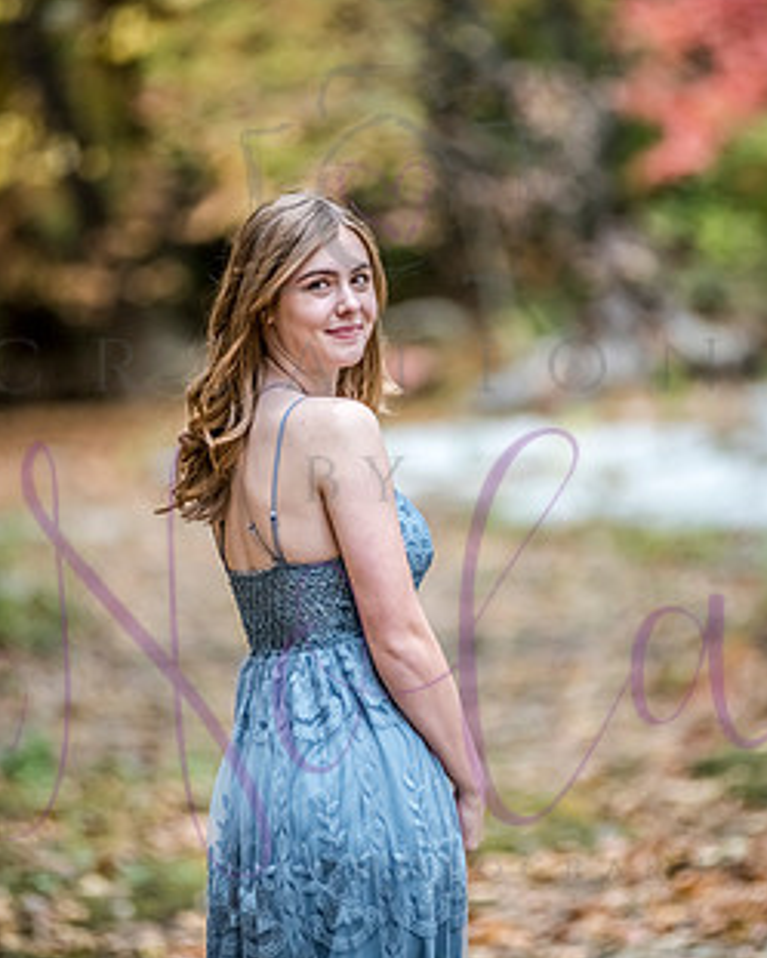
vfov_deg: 7.7
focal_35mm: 251
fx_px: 7119
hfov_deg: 6.2
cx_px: 397
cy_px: 474
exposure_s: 1/1250
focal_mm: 185
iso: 1250
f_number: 2.8
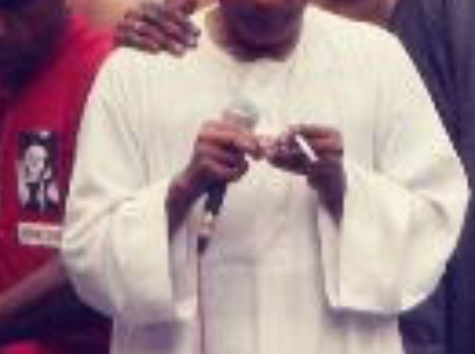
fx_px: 18682
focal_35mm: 1364
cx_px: 343
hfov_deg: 1.5
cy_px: 292
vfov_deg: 1.1
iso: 125
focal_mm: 39.7
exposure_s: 1/500
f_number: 5.4
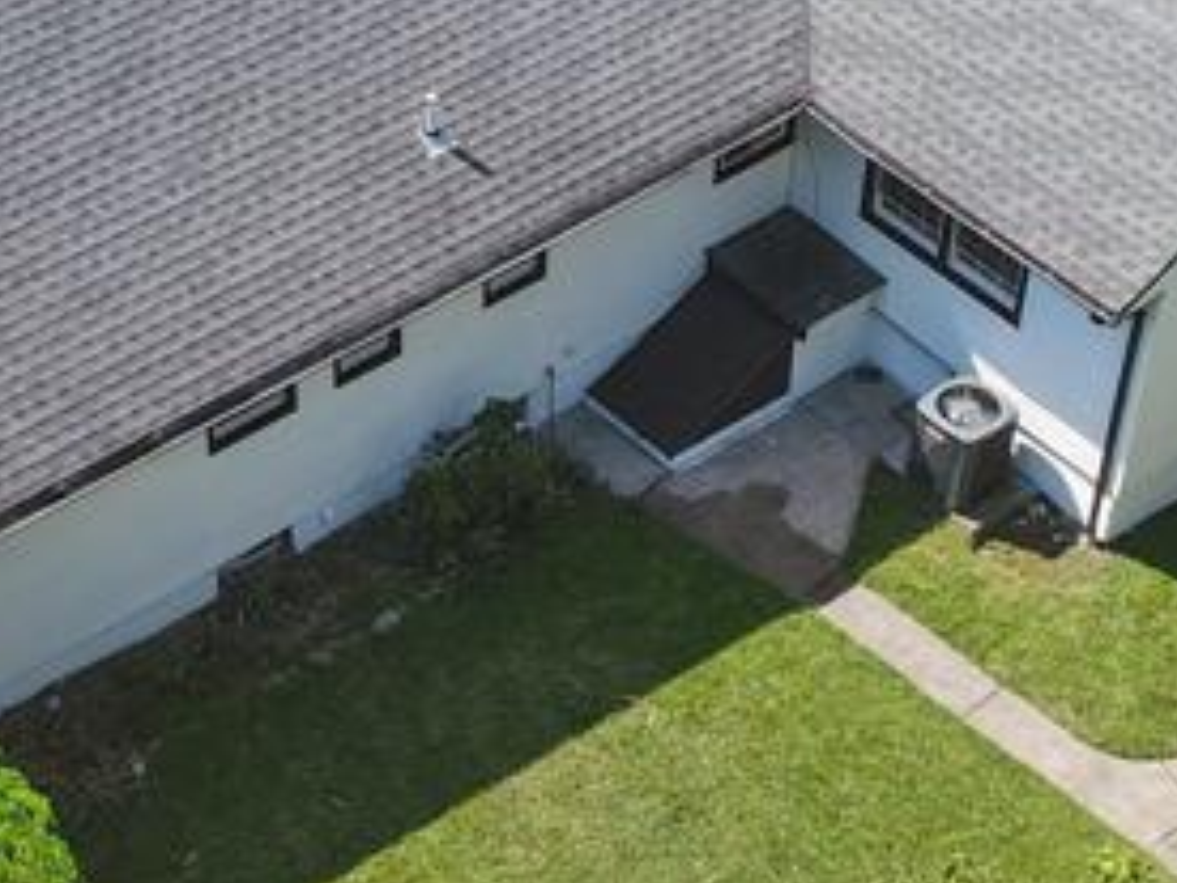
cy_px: 354
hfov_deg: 21.9
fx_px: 3026
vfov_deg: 16.6
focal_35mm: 89
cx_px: 405
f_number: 2.8
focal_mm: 4.5
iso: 100
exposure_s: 1/180
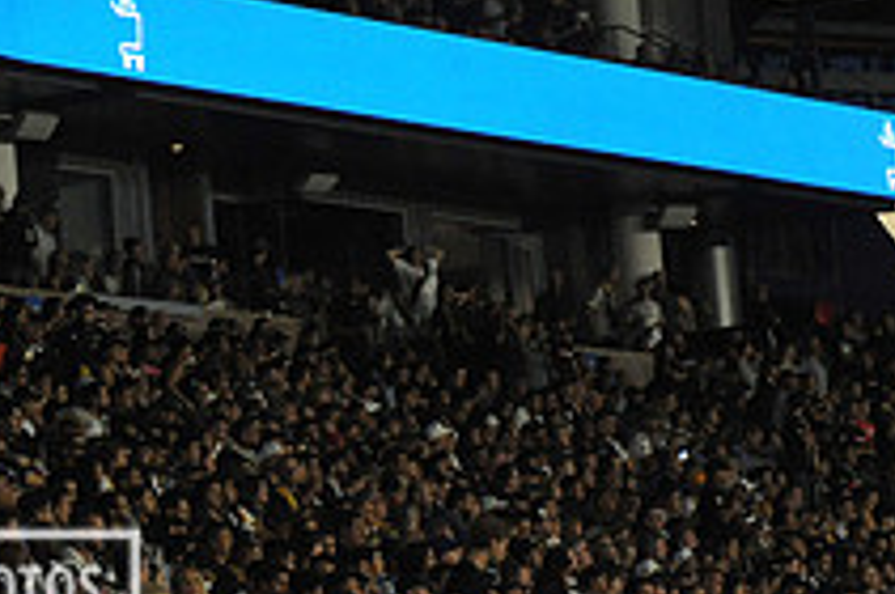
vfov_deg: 4.3
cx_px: -161
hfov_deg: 6.4
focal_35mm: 319
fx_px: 7919
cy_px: -51
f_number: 9
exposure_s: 1/320
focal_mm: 116
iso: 3200
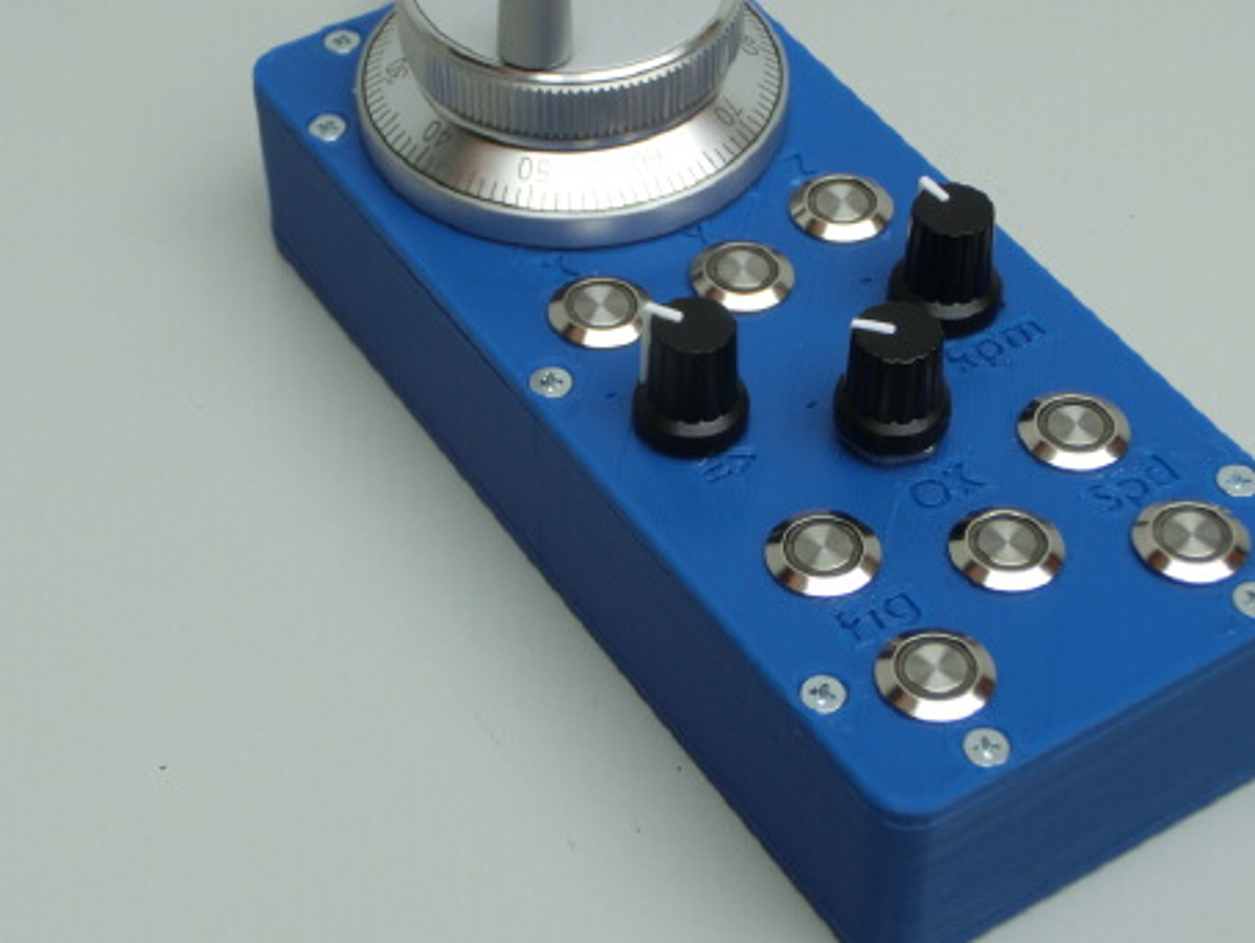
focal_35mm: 89
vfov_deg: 16.6
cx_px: 677
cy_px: 414
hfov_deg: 22.0
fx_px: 3229
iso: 125
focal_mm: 13.48
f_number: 4.9
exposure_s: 1/60
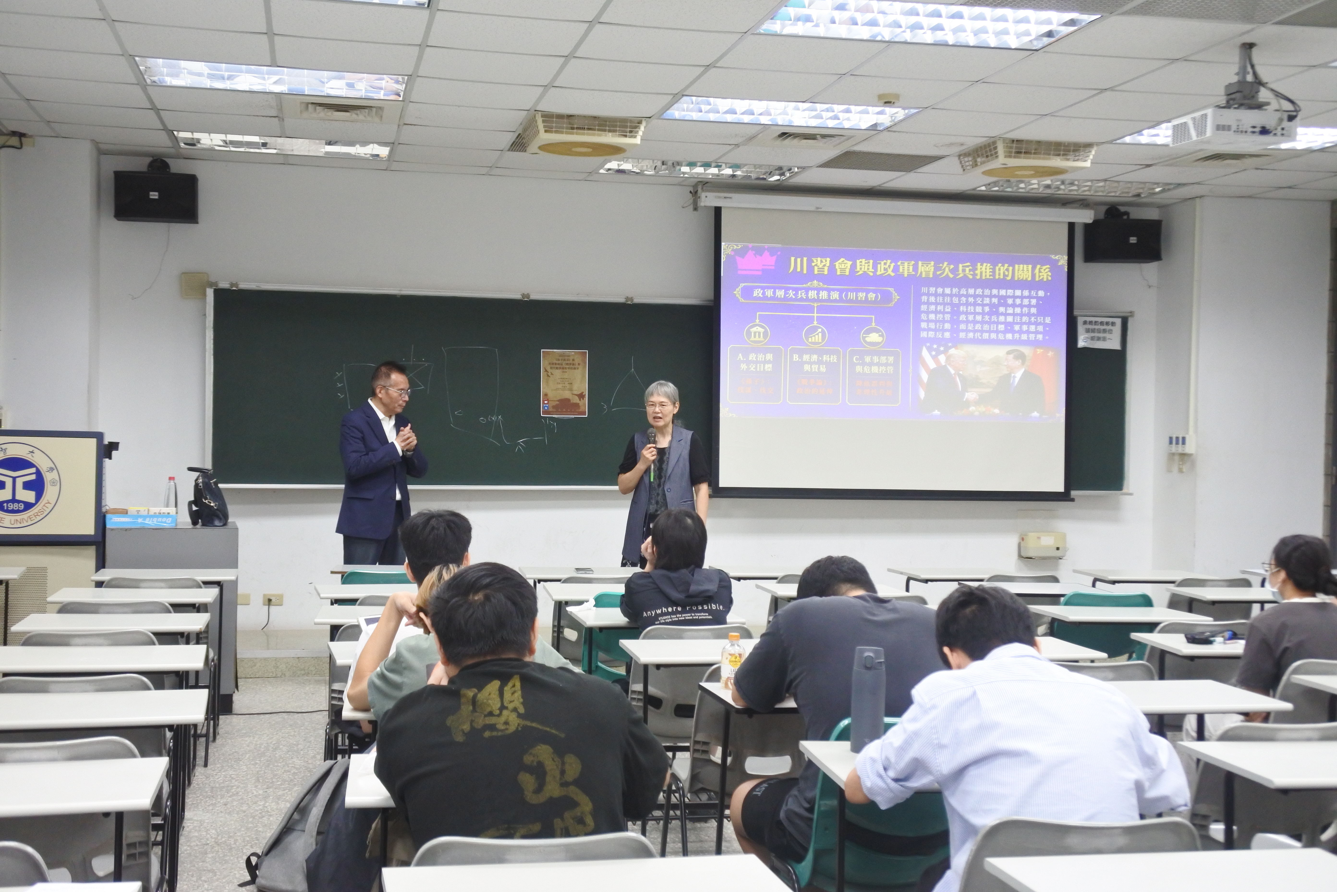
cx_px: 668
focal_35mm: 44
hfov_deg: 44.5
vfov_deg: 30.5
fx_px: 1634
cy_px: 446
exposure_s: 1/60
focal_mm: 16.5
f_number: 4.5
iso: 1100
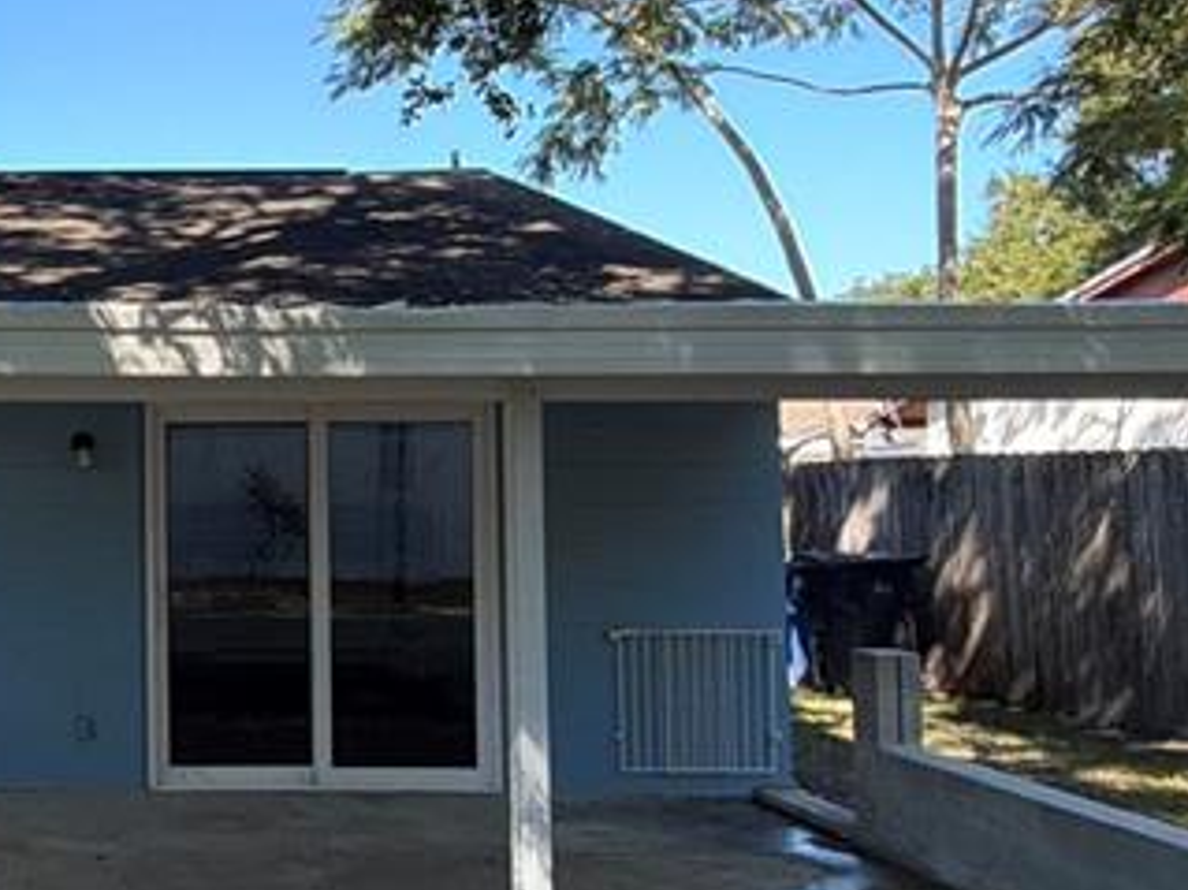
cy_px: 384
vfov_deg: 32.1
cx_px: -52
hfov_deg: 36.8
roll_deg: +1.0
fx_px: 1544
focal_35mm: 45
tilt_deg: +3.4
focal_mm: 2.22
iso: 64
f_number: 2.2
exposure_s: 1/451
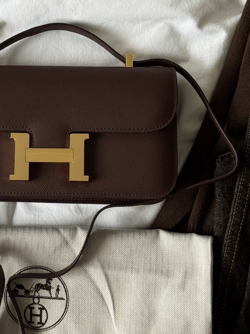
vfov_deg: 22.2
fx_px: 848
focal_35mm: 88
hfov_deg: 16.6
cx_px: 28
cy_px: 121
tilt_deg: -87.5
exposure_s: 1/60
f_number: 1.78
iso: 200
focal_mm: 6.76
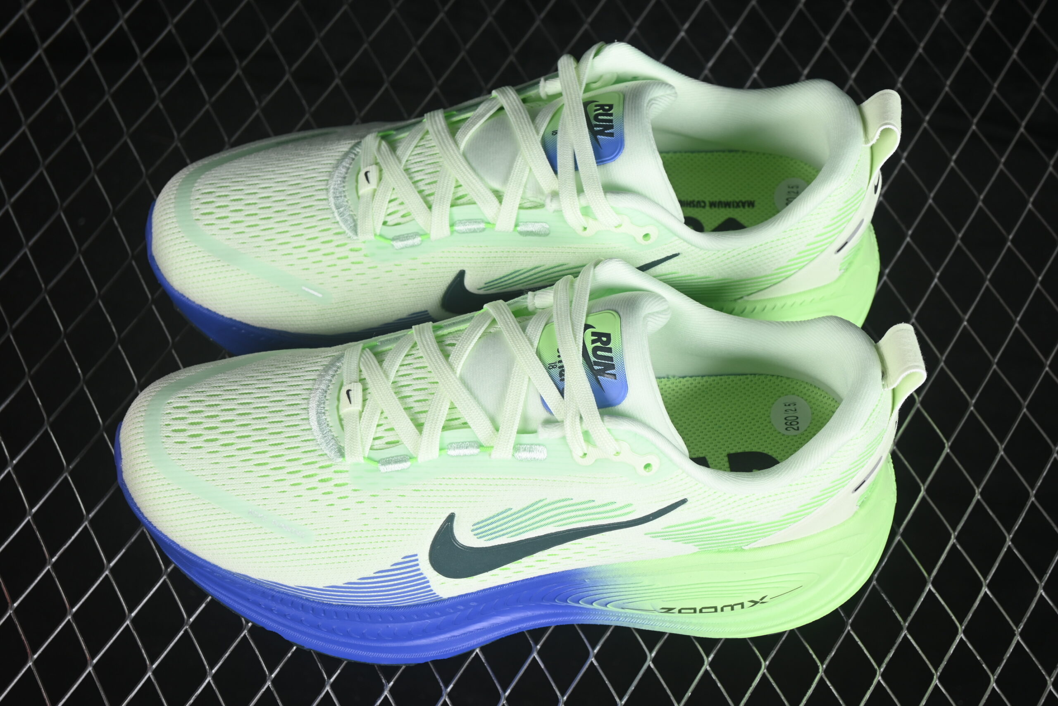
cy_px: 353
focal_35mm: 75
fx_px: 2204
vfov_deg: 18.2
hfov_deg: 27.0
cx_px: 529
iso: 160
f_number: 7.1
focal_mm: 50
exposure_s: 1/80
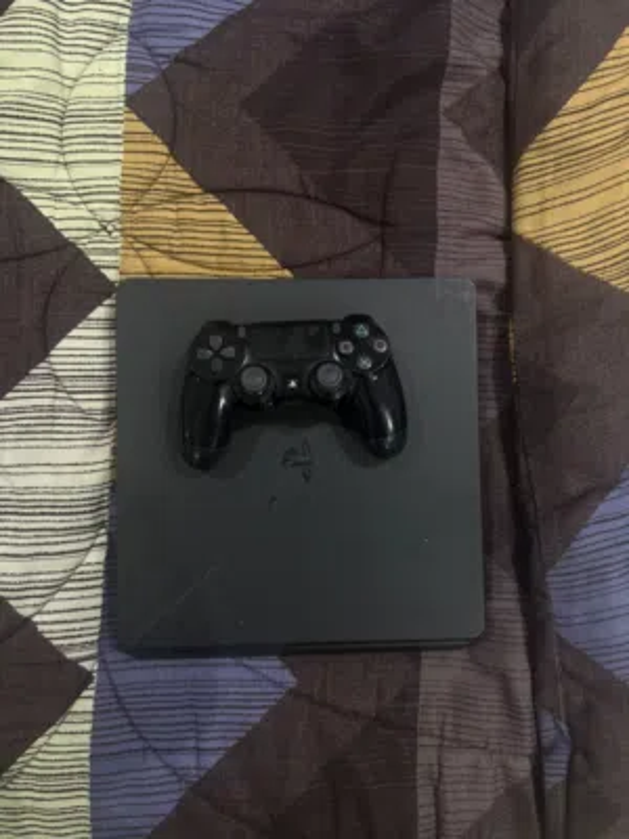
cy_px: 420
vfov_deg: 71.6
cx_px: 314
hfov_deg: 56.8
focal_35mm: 24
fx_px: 581
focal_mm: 6.76
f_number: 1.78
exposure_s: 1/50
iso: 640
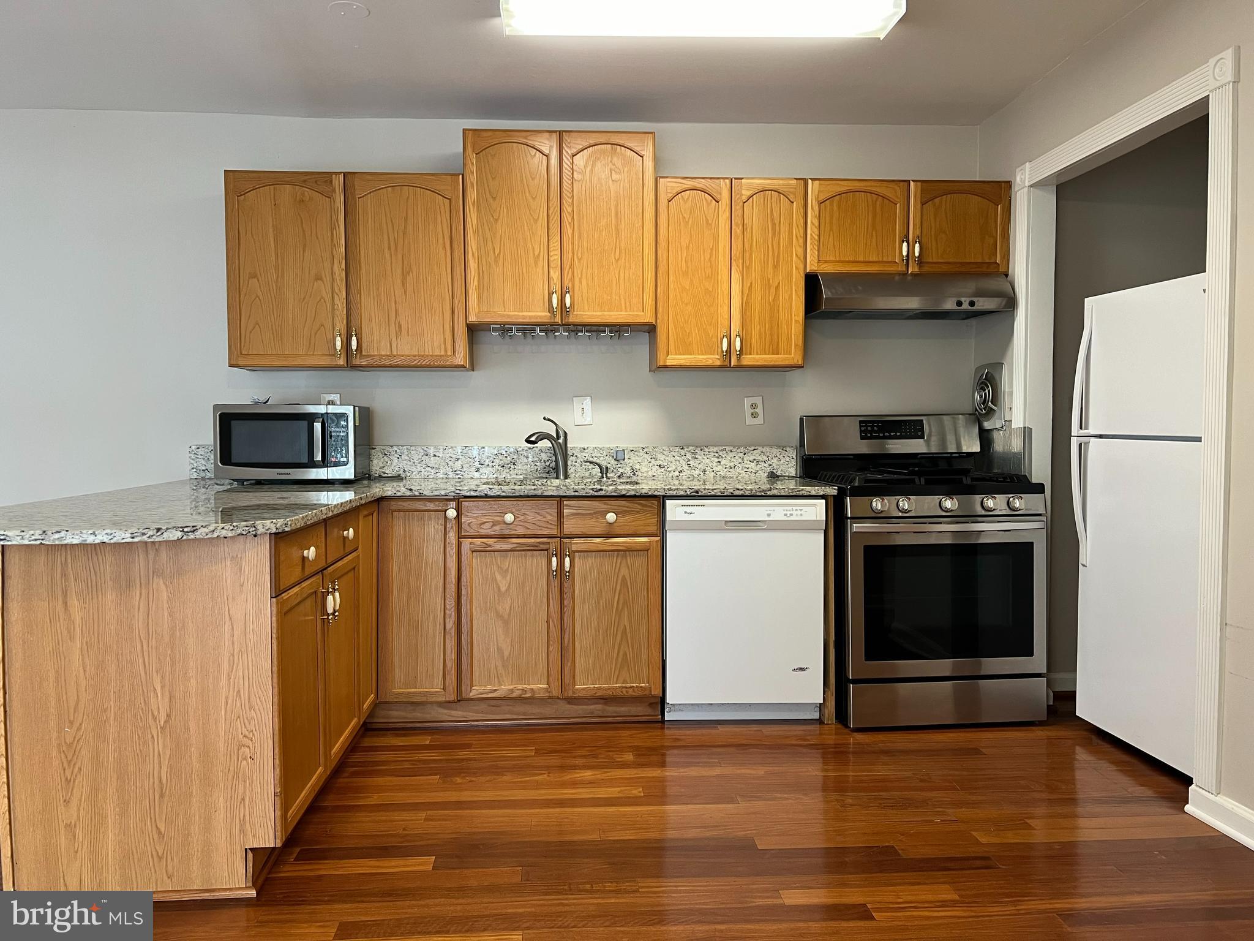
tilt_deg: -2.2
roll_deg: +0.7
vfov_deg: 53.1
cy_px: 470
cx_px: 627
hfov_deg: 67.3
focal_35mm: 26
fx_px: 942
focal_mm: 5.7
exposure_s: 1/60
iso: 100
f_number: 1.5
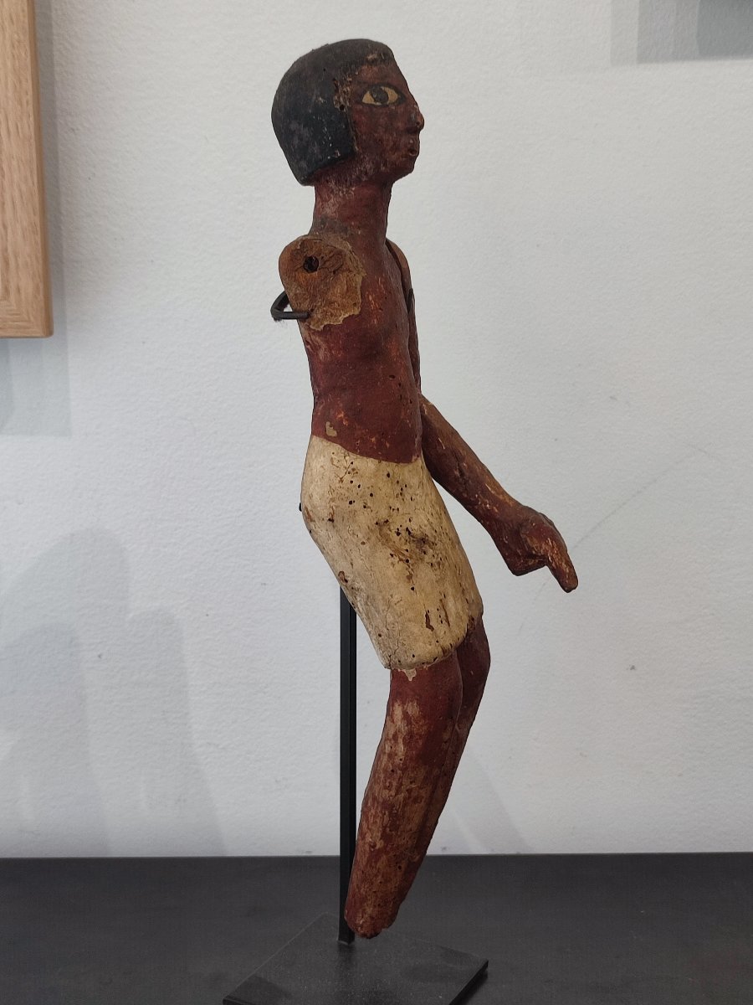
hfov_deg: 54.9
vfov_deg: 69.4
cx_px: 376
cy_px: 502
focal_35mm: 25
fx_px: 725
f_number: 1.9
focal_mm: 6.04
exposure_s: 1/33
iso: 206
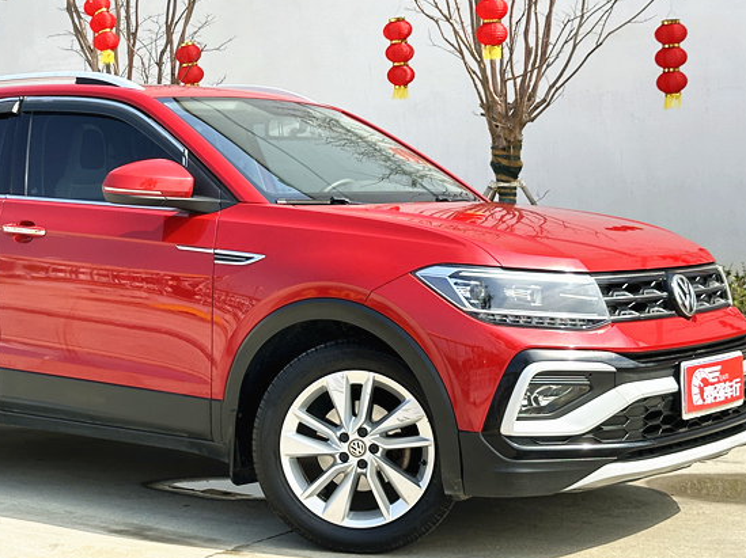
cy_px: 182
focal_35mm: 70
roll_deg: +0.0
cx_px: 245
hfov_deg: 27.6
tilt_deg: +1.4
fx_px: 1508
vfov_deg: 20.9
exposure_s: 1/1497
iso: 64
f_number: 1.78
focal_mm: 6.86
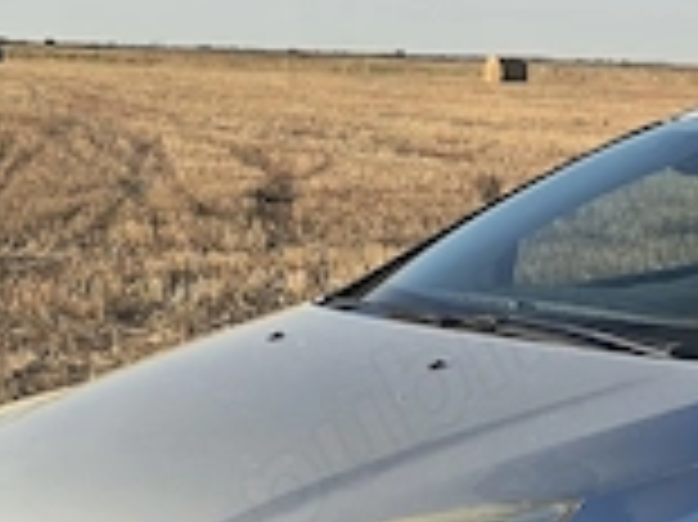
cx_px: 842
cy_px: 369
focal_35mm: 89
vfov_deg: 16.5
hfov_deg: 20.6
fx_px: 1793
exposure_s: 1/525
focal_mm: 6.3
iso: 12
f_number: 1.7
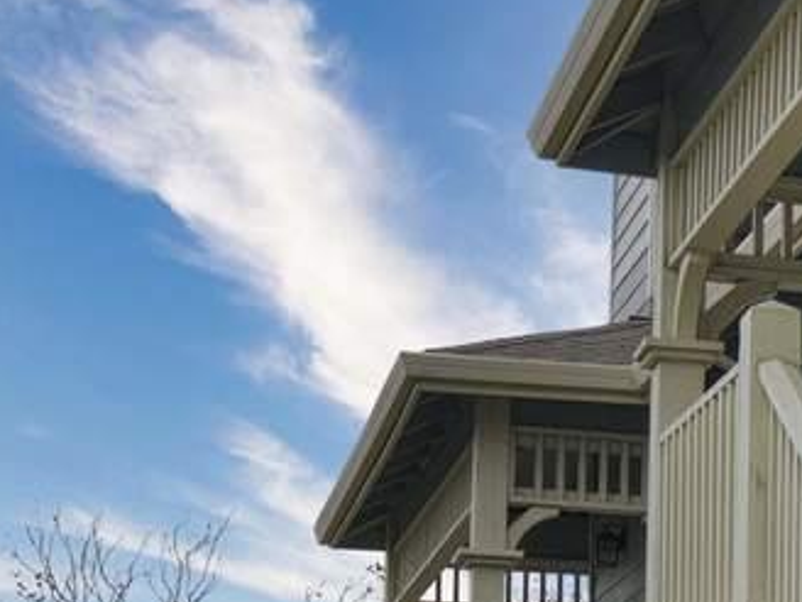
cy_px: 746
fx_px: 2850
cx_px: 1149
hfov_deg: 15.0
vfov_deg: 11.8
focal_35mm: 123
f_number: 4
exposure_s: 1/250
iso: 100
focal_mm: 14
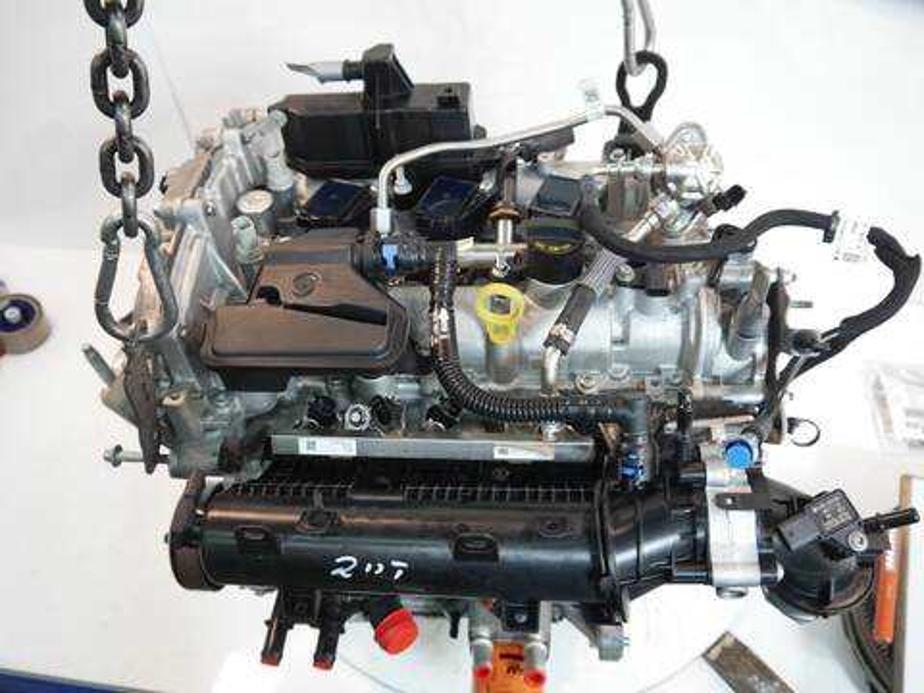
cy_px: 346
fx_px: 747
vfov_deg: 49.7
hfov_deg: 63.4
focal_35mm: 28
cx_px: 462
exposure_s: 1/60
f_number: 3.5
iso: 500
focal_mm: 14
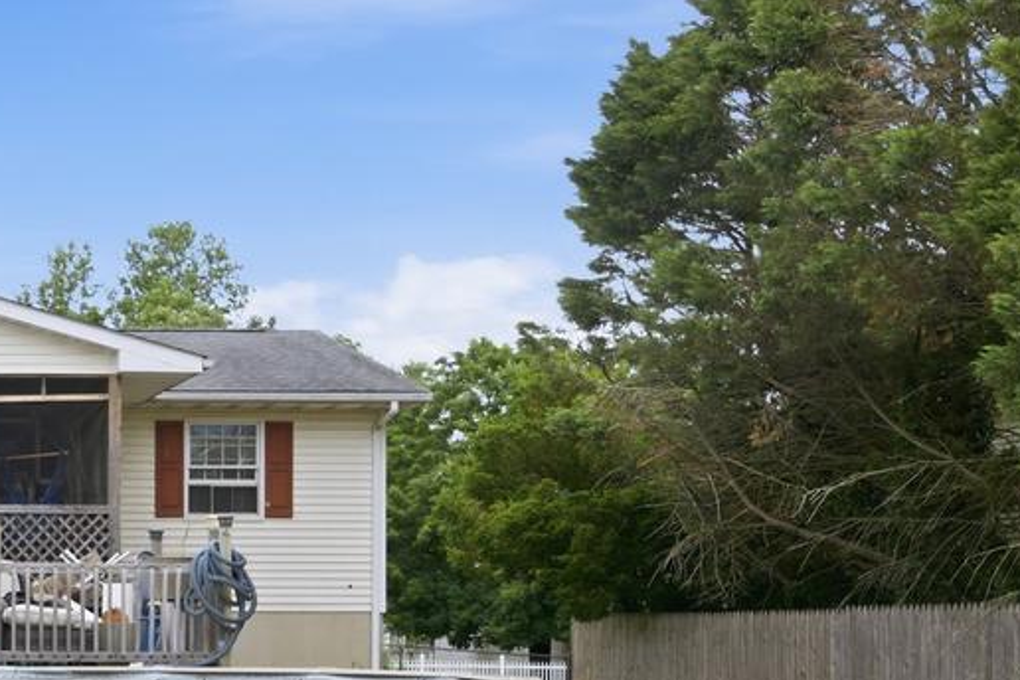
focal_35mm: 67
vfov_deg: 20.0
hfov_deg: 26.6
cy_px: 599
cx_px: -217
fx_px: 1898
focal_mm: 24
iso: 100
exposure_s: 1/40
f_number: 8
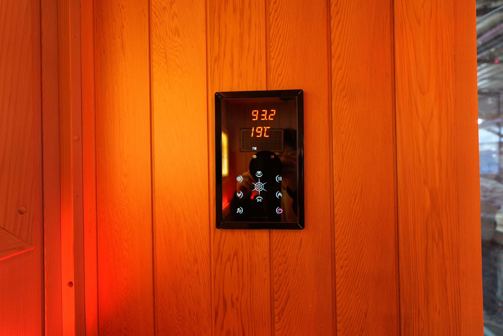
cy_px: 168
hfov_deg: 96.7
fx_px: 224
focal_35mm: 16
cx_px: 252
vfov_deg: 73.8
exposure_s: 1/60
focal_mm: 16
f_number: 4
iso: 2500
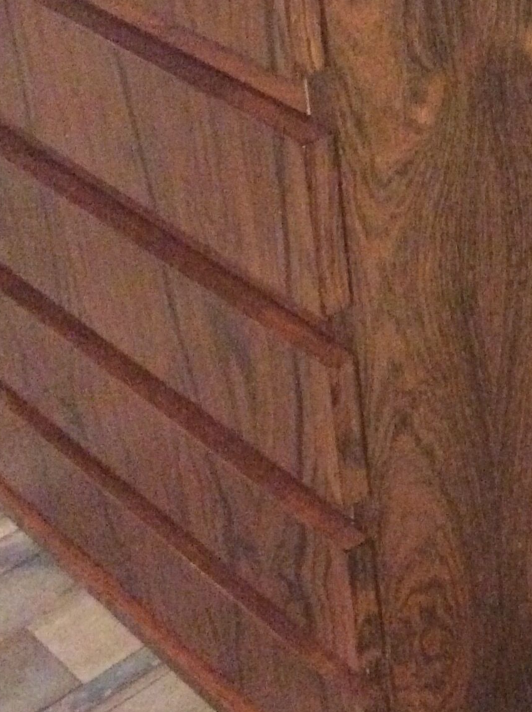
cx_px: 550
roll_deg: +0.8
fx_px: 1499
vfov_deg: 26.7
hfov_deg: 19.5
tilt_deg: -36.4
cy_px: 328
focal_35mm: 73
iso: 800
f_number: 2.4
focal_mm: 3.3
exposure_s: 1/17
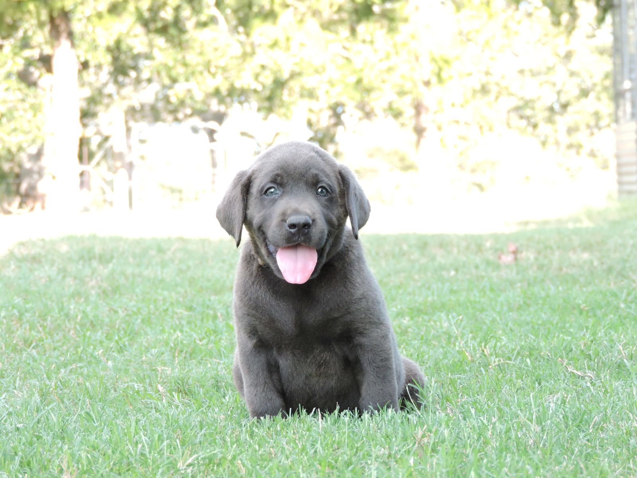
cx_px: 318
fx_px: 3128
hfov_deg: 11.6
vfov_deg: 8.7
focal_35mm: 170
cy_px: 239
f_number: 4.5
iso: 560
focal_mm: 30.3
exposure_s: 1/200
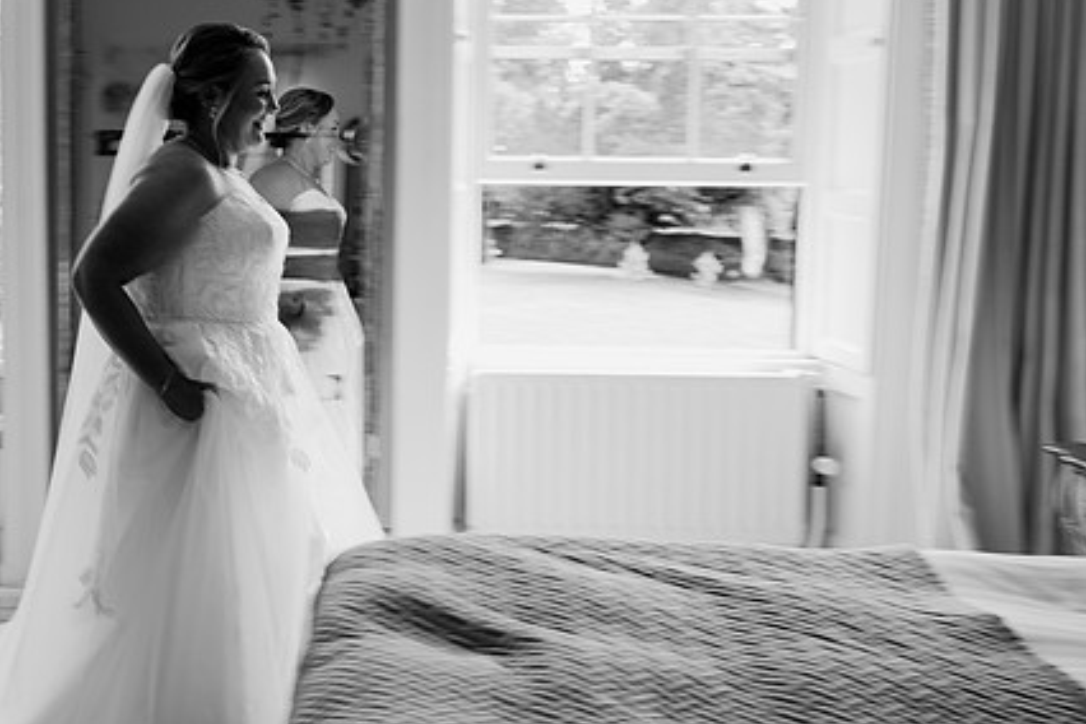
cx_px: 349
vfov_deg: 27.5
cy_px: 292
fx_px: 1478
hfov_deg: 39.8
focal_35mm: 49
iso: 100
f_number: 6.3
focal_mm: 35
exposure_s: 1/20
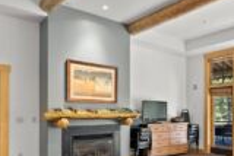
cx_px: 176
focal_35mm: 35
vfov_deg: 37.5
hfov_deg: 52.0
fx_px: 228
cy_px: 106
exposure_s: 1/25
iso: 400
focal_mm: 14
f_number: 2.8
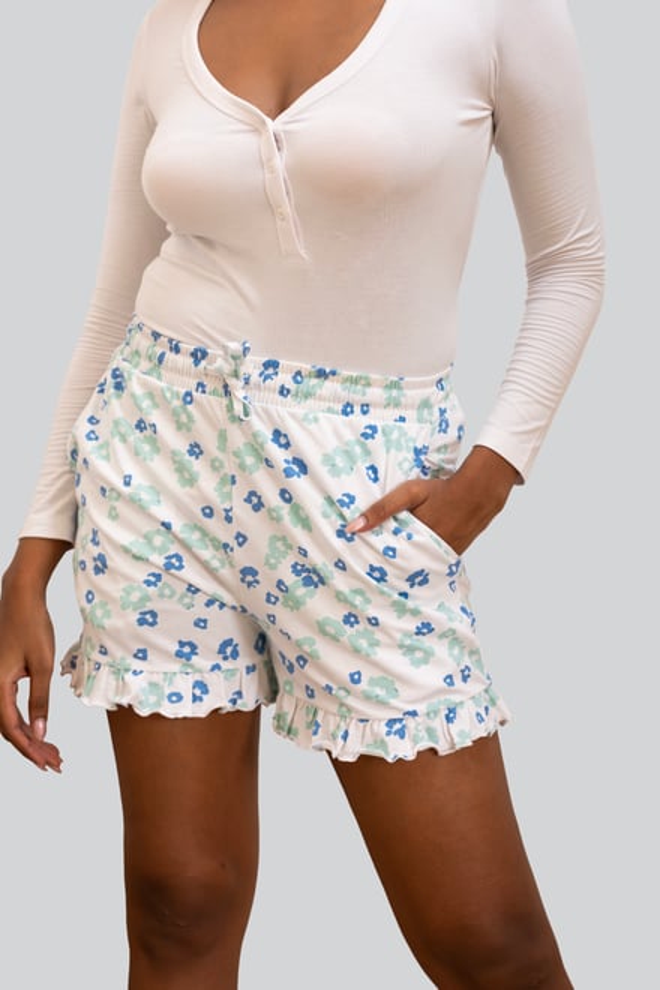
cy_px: 495
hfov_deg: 16.1
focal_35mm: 85
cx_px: 330
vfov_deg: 23.9
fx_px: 2337
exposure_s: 1/200
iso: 1000
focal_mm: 85
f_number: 4
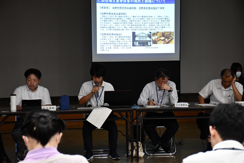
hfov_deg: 22.6
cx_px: 122
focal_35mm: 90
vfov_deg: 15.2
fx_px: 610
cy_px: 82
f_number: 5
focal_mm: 60
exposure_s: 1/125
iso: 2000
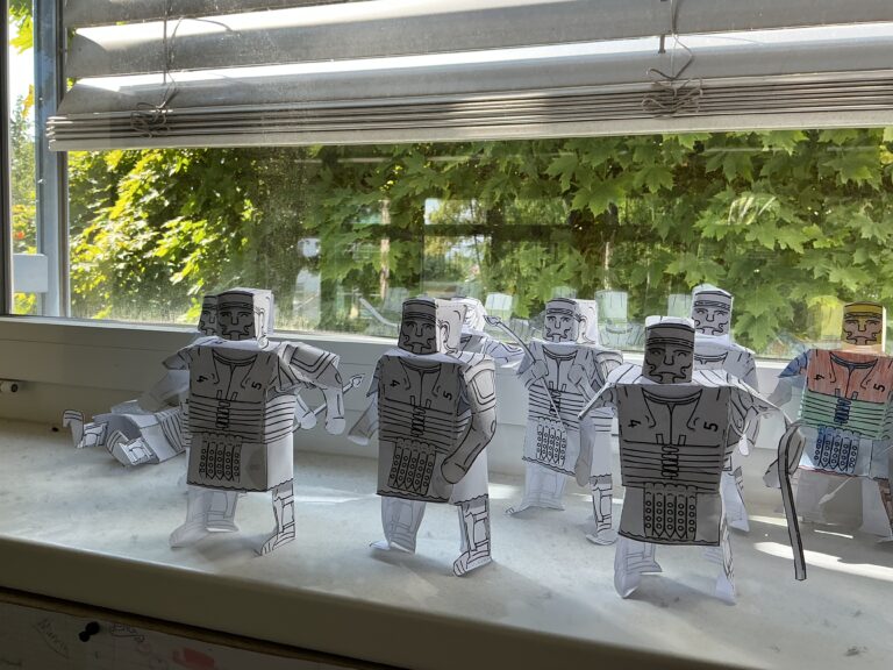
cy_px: 335
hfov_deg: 61.7
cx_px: 446
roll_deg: -0.9
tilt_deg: -4.6
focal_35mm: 29
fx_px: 748
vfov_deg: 48.2
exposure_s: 1/123
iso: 25
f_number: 1.8
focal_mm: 3
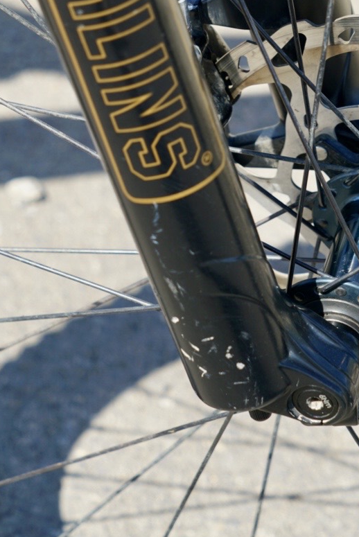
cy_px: 47
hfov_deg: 9.4
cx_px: 100
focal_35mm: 146
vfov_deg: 13.9
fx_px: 2180
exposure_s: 1/200
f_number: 6.3
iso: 100
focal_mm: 70
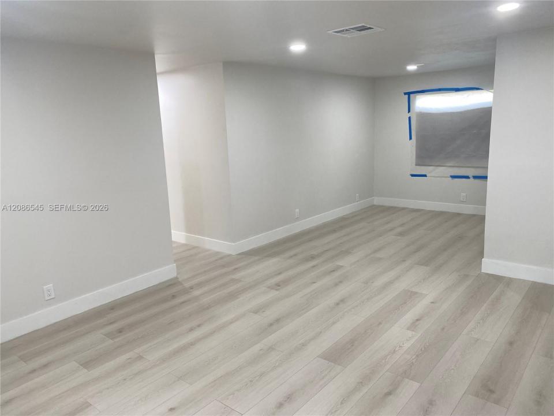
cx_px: 277
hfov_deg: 67.3
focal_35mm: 26
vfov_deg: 53.1
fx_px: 416
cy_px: 208
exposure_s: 1/120
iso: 125
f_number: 1.8
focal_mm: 4.25
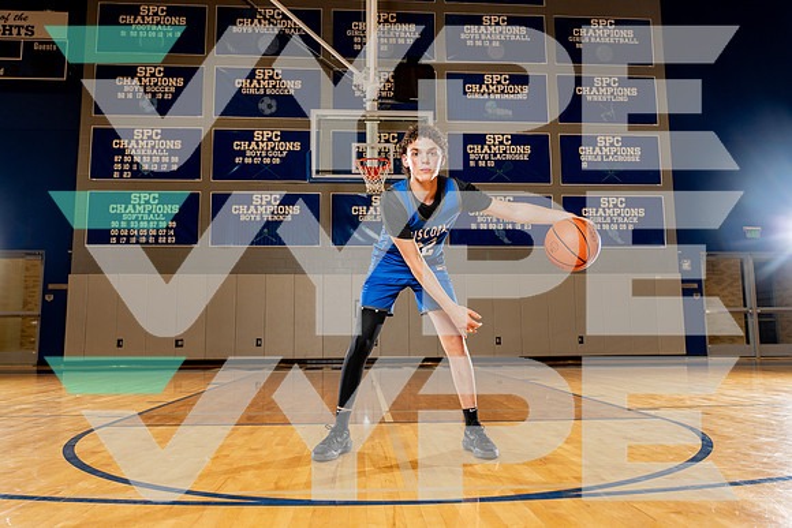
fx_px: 594
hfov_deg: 67.4
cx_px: 396
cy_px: 264
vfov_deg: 48.0
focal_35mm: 27
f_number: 4
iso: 320
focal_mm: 27
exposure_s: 1/250
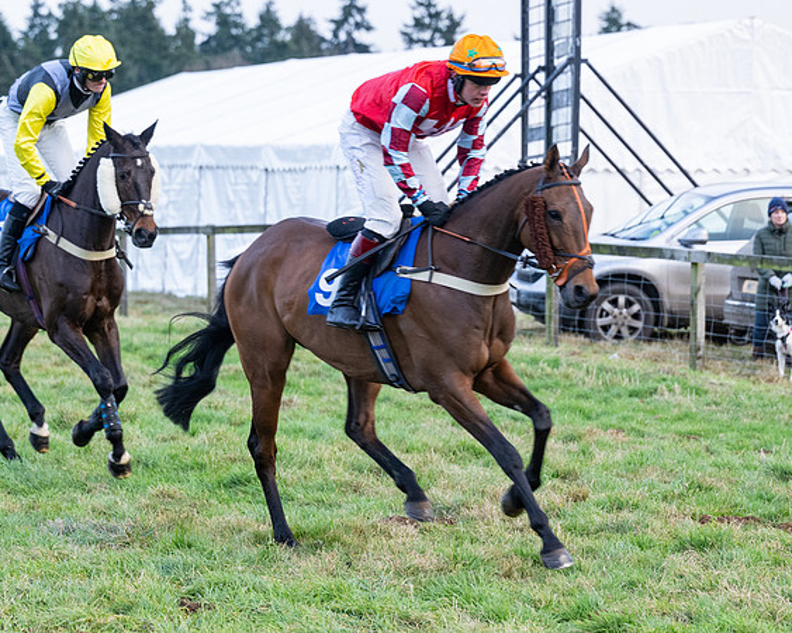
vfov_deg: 9.1
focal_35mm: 170
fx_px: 3987
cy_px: 316
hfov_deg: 11.3
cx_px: 396
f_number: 4
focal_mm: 101
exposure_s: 1/400
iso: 1000
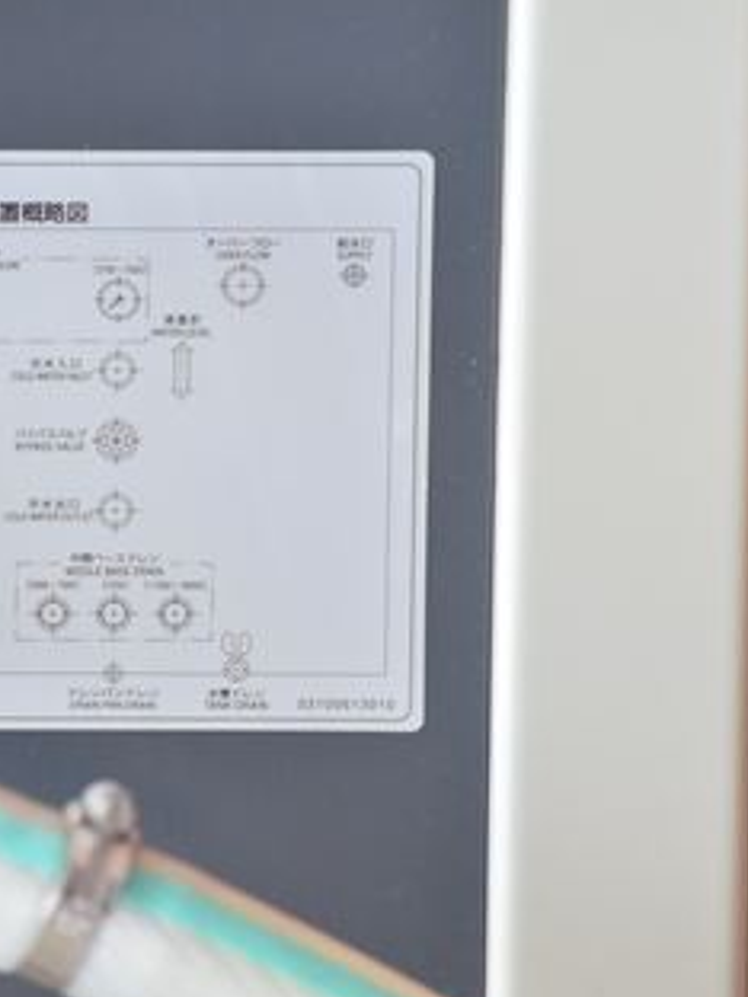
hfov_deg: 2.1
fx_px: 19995
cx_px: 125
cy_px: 498
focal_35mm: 694
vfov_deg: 2.9
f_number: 6.3
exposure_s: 1/200
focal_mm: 300
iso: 1250
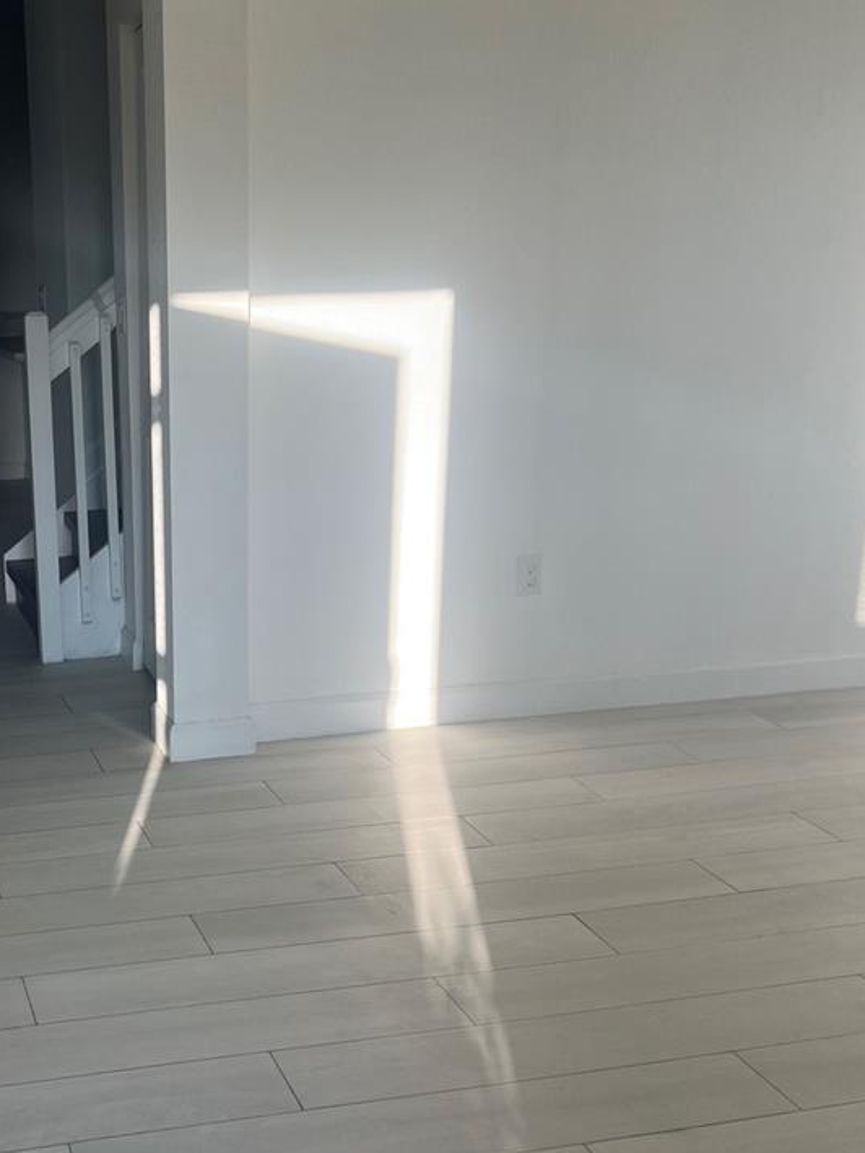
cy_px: 714
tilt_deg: -17.0
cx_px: 143
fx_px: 1466
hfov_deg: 31.8
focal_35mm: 44
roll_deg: +1.7
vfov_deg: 42.6
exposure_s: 1/290
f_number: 1.5
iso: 50
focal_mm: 5.7
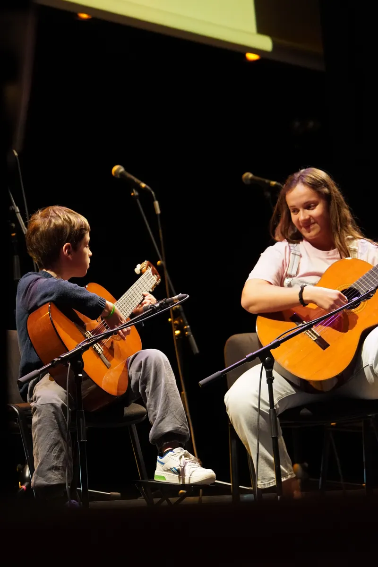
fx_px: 1748
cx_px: 189
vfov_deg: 18.4
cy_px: 284
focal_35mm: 111
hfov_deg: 12.3
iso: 4000
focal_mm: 74
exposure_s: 1/250
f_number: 2.8
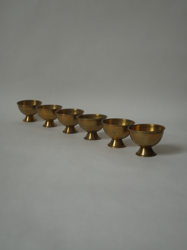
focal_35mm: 41
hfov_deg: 35.1
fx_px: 295
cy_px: 125
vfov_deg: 45.8
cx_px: 95
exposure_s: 1/60
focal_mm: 20
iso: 200
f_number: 4.6
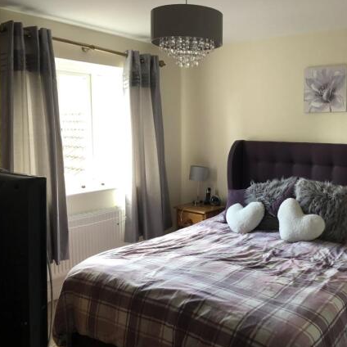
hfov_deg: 47.6
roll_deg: -1.0
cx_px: 233
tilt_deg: -6.5
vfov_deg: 48.4
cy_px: 176
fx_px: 386
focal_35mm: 34
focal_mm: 3.99
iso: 40
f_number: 1.8
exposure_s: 1/15
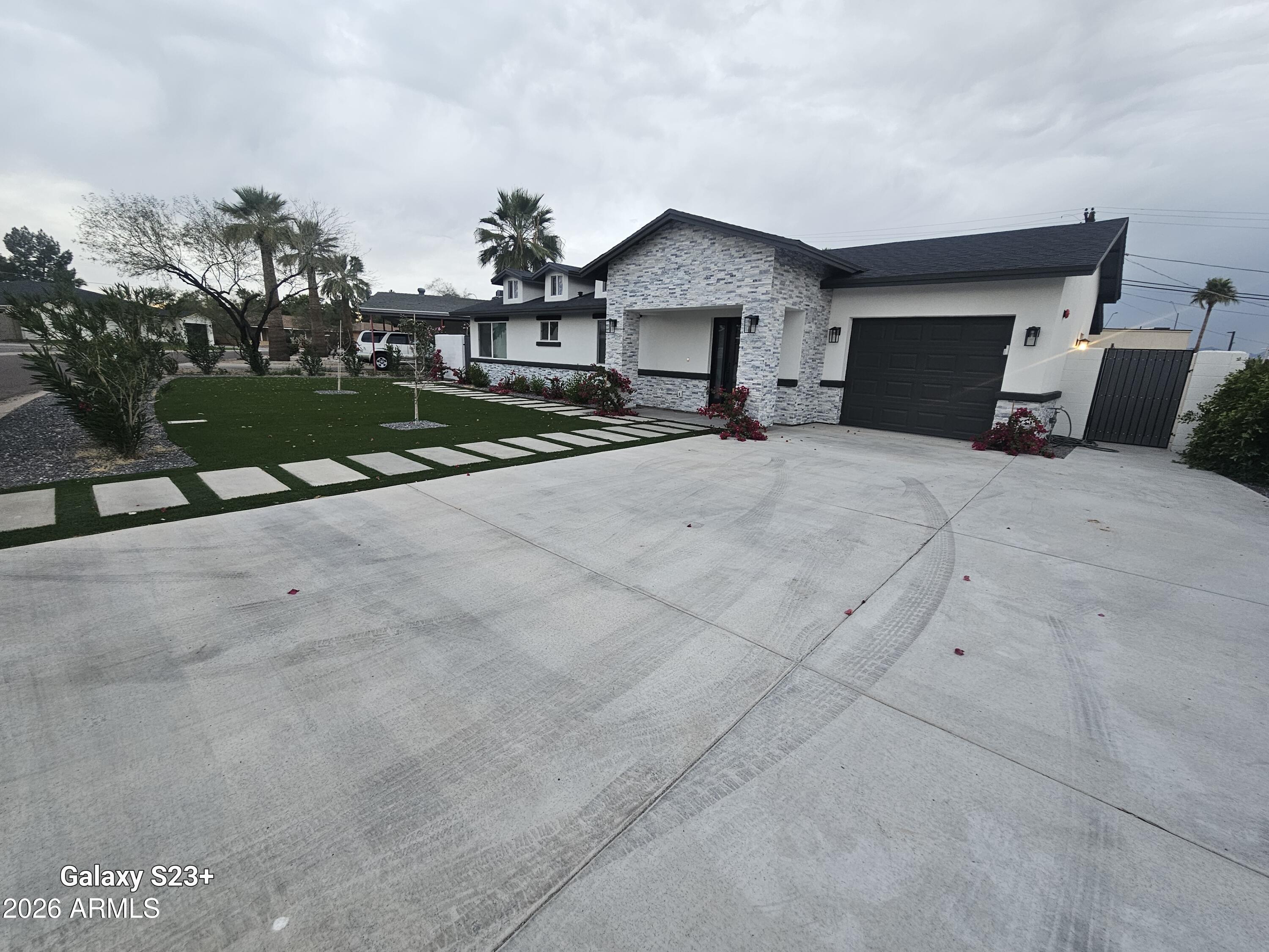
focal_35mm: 13
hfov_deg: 106.2
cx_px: 634
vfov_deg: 89.9
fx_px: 477
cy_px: 476
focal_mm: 2.2
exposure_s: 1/60
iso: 80
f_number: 2.2
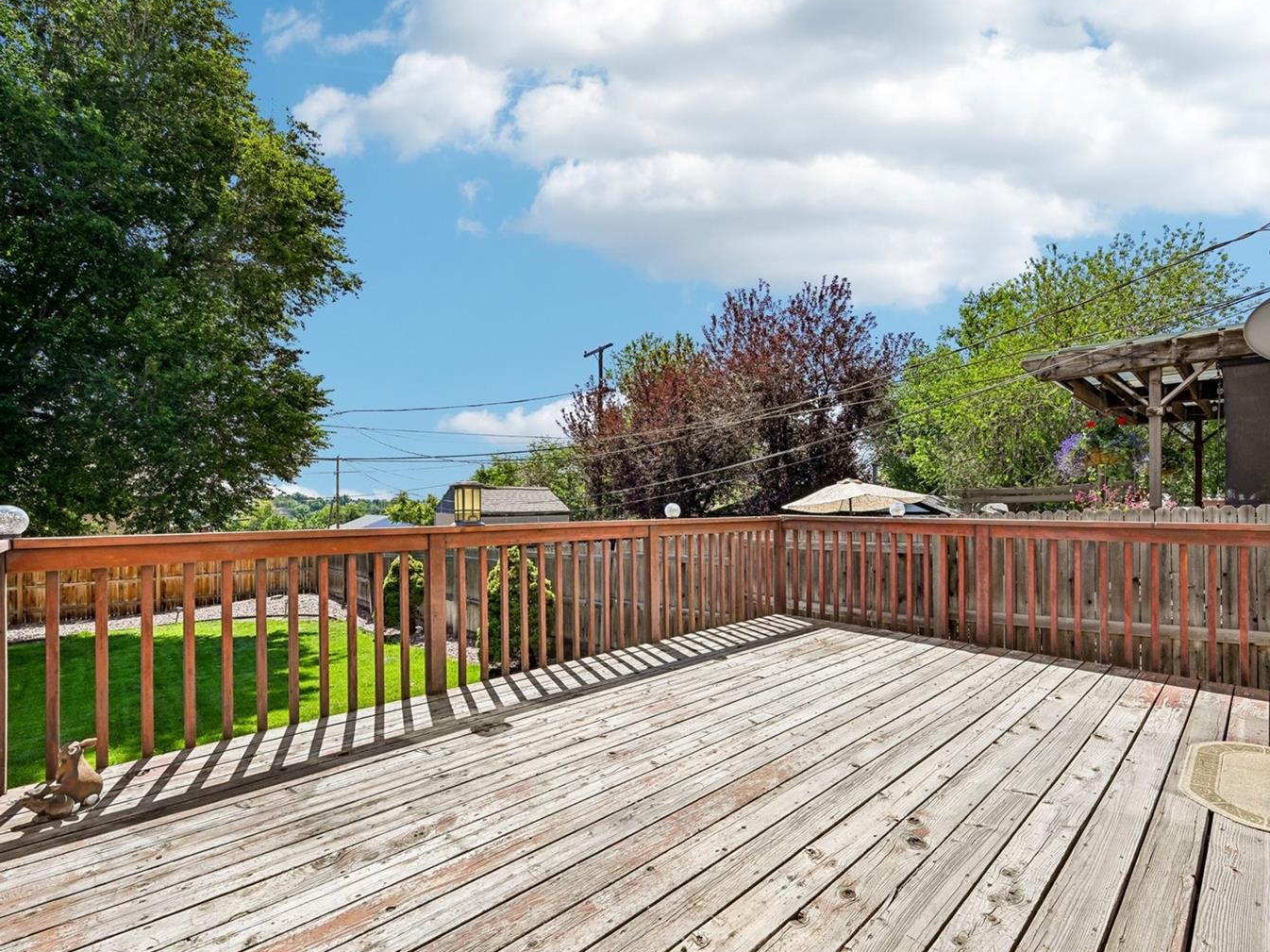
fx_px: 587
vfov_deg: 78.1
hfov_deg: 94.4
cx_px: 680
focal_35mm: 16
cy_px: 493
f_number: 10
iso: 64
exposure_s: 1/125
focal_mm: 14
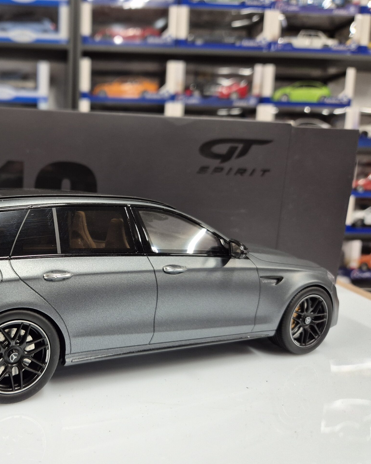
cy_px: 232
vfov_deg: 58.8
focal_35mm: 30
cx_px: 68
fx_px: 412
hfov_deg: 45.8
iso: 250
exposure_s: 1/100
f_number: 1.8
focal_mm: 5.4
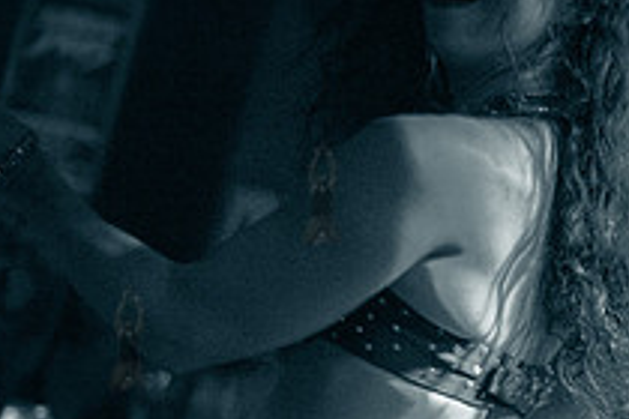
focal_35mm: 138
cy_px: 337
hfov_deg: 14.5
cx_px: 707
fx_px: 2411
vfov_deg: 9.9
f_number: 2
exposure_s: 1/400
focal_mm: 50
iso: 5000
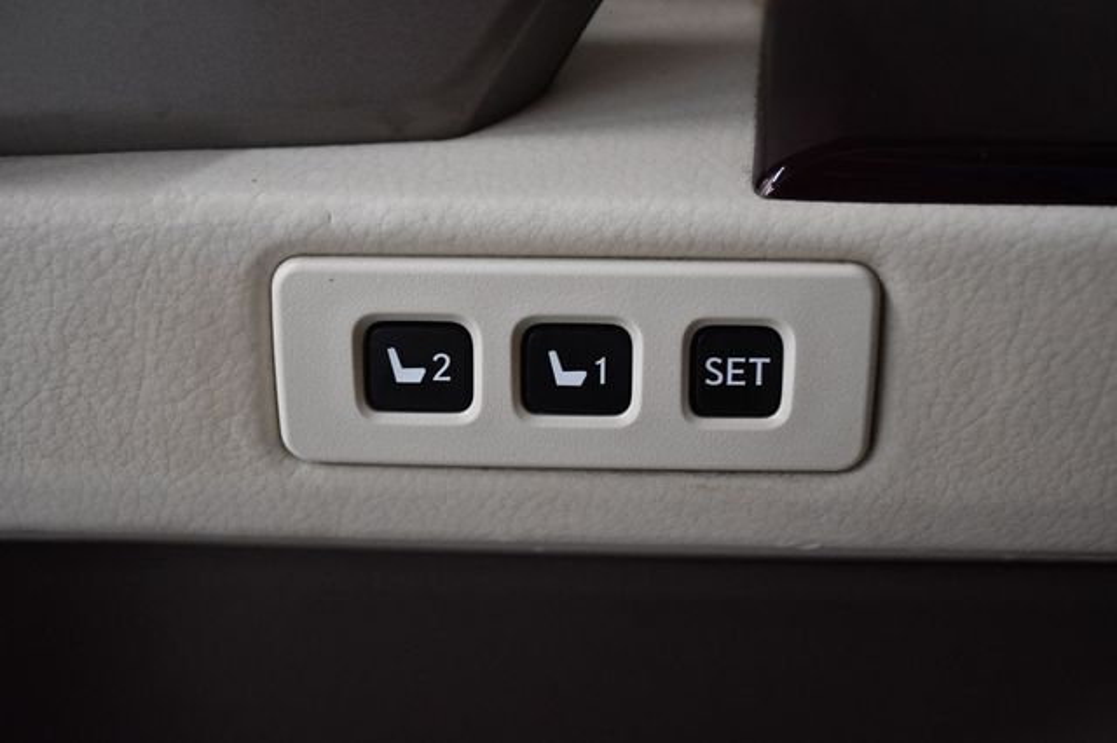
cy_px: 372
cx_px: 558
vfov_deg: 28.0
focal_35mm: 48
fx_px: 1489
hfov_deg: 41.1
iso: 3200
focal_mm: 32
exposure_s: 1/100
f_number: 4.8
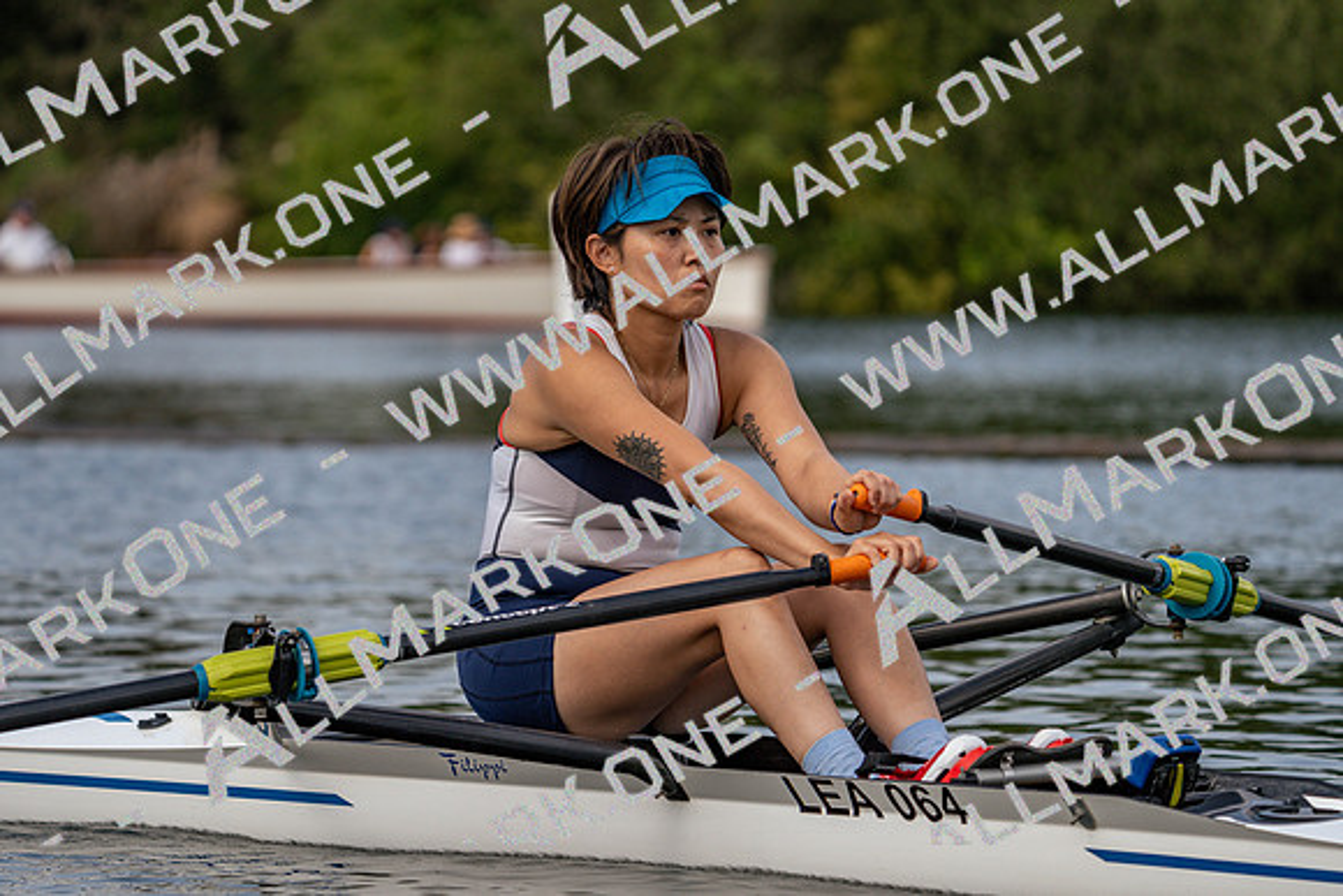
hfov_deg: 9.1
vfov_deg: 6.1
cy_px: 448
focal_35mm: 227
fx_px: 8470
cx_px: 672
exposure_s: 1/1600
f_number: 5.6
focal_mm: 227
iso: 320
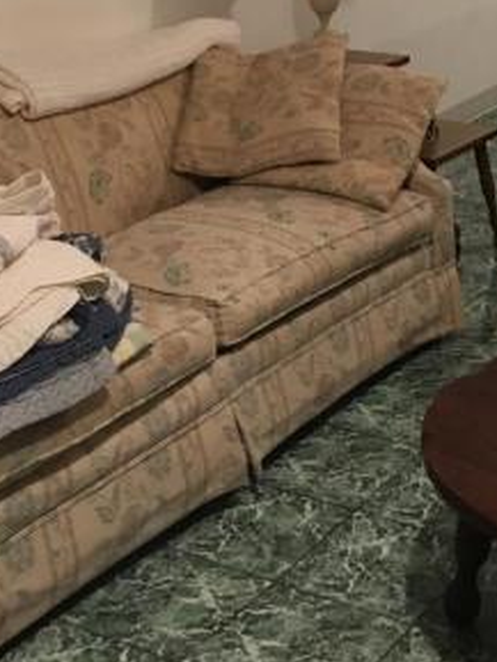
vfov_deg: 23.2
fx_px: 1473
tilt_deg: -4.0
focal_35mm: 77
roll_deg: +2.0
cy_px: -135
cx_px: 350
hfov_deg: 19.1
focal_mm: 4.15
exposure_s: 1/15
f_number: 2.2
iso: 200
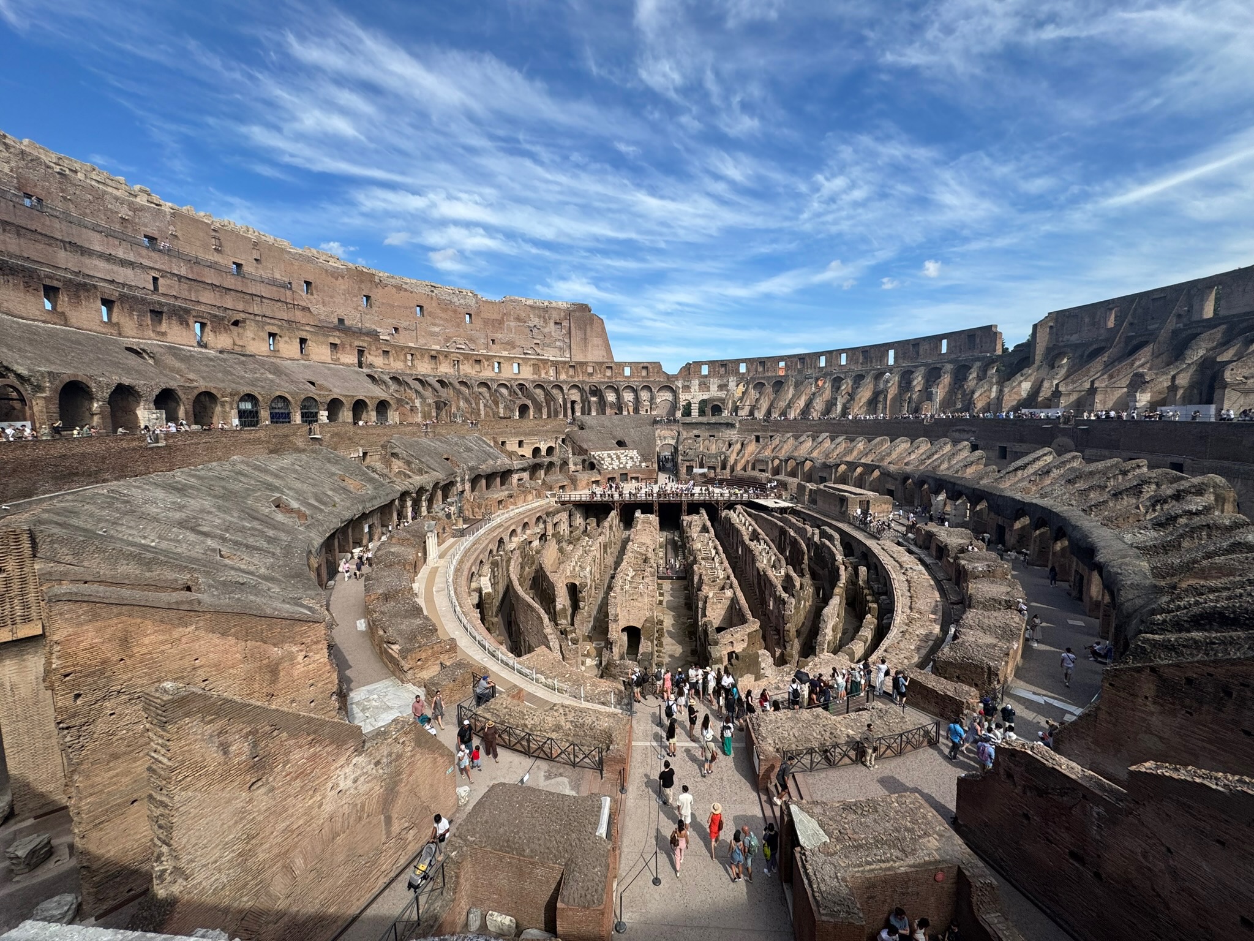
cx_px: 627
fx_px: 507
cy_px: 470
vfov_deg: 85.7
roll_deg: +0.6
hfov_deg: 102.1
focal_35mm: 14
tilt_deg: -6.5
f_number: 2.2
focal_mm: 2.22
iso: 50
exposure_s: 1/1346
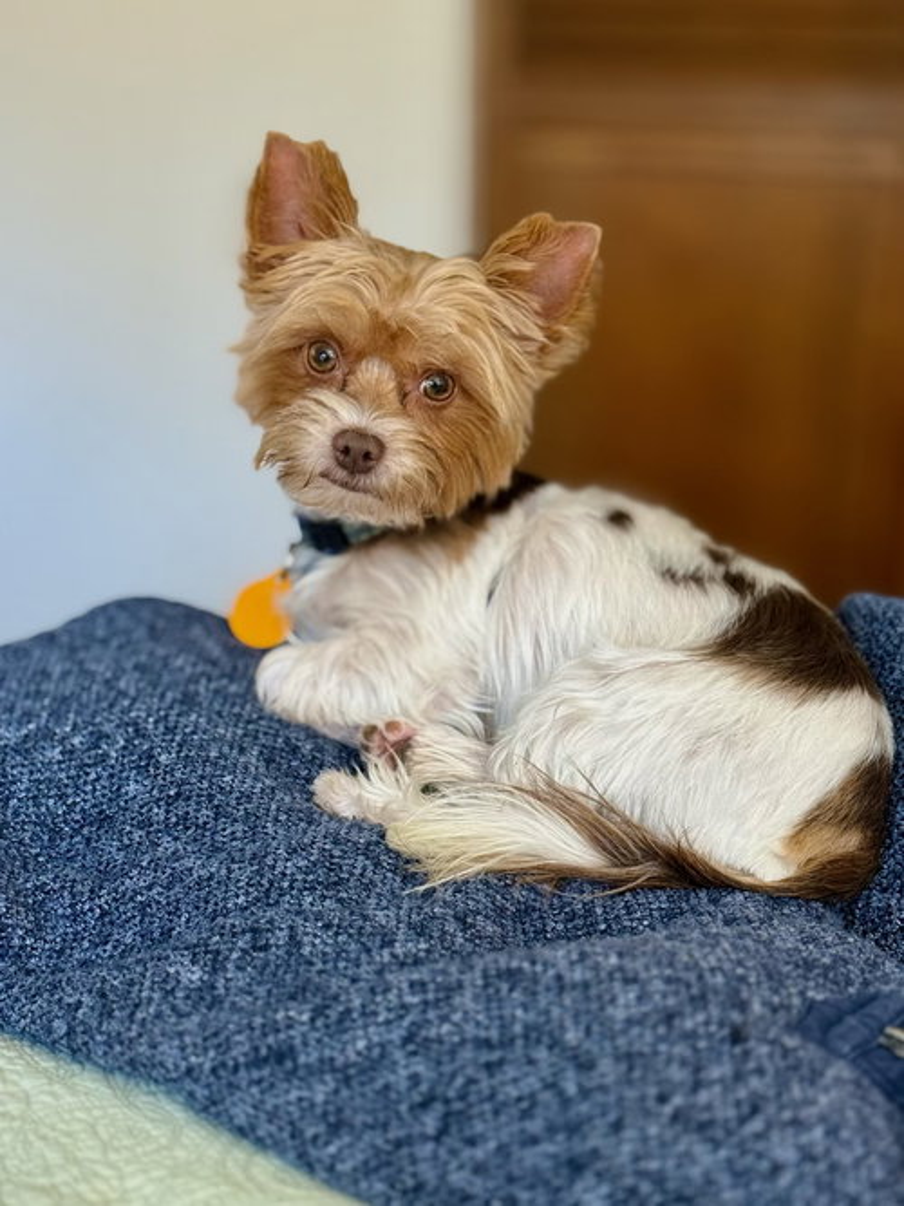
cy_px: 603
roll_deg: -0.7
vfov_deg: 39.7
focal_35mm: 48
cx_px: 452
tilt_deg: -18.2
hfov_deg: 30.3
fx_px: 1672
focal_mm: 6.76
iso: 250
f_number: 1.78
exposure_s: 1/60
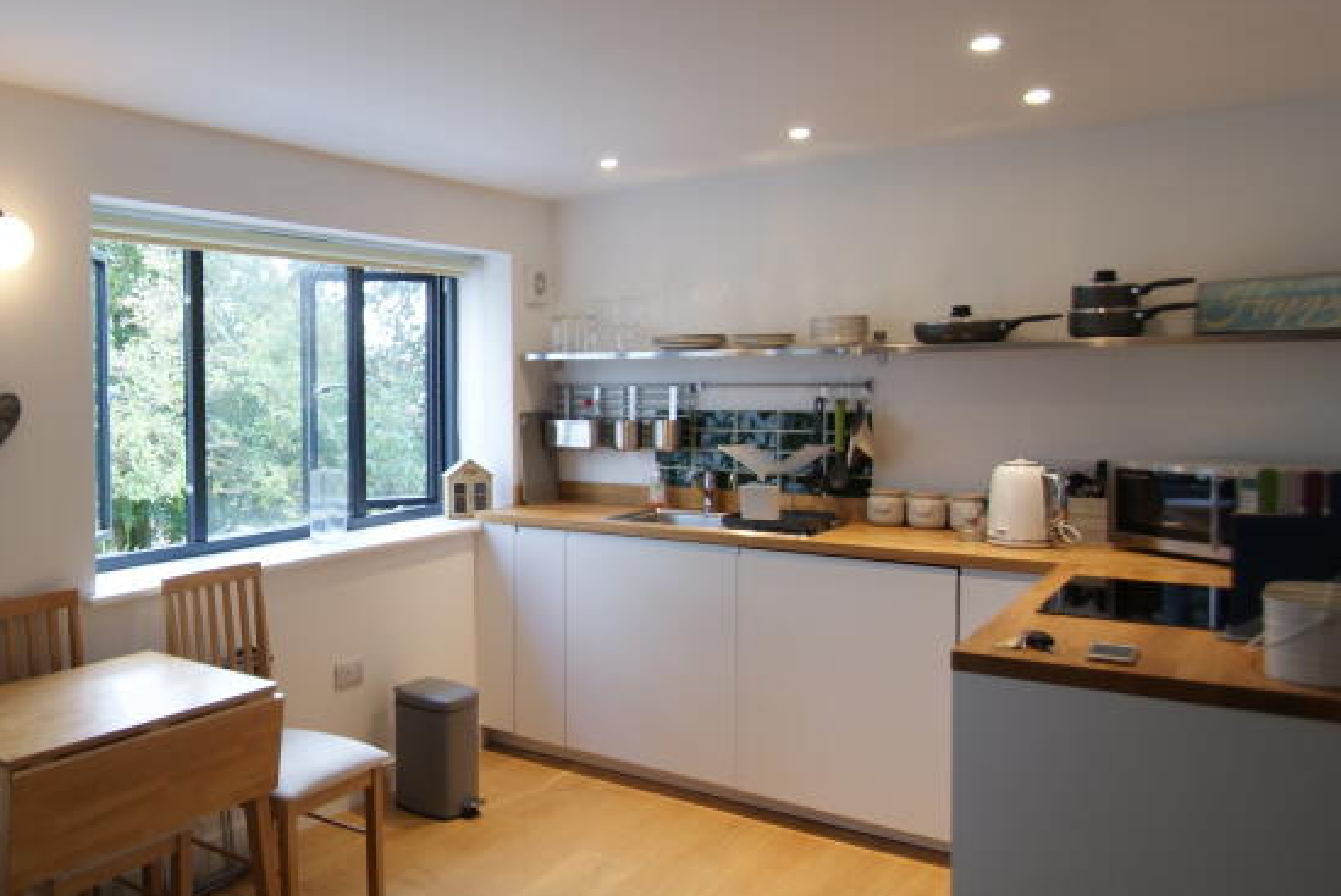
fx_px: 1044
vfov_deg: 45.8
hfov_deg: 58.7
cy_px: 592
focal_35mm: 28
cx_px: 210
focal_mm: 10
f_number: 3.5
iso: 100
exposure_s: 1/30
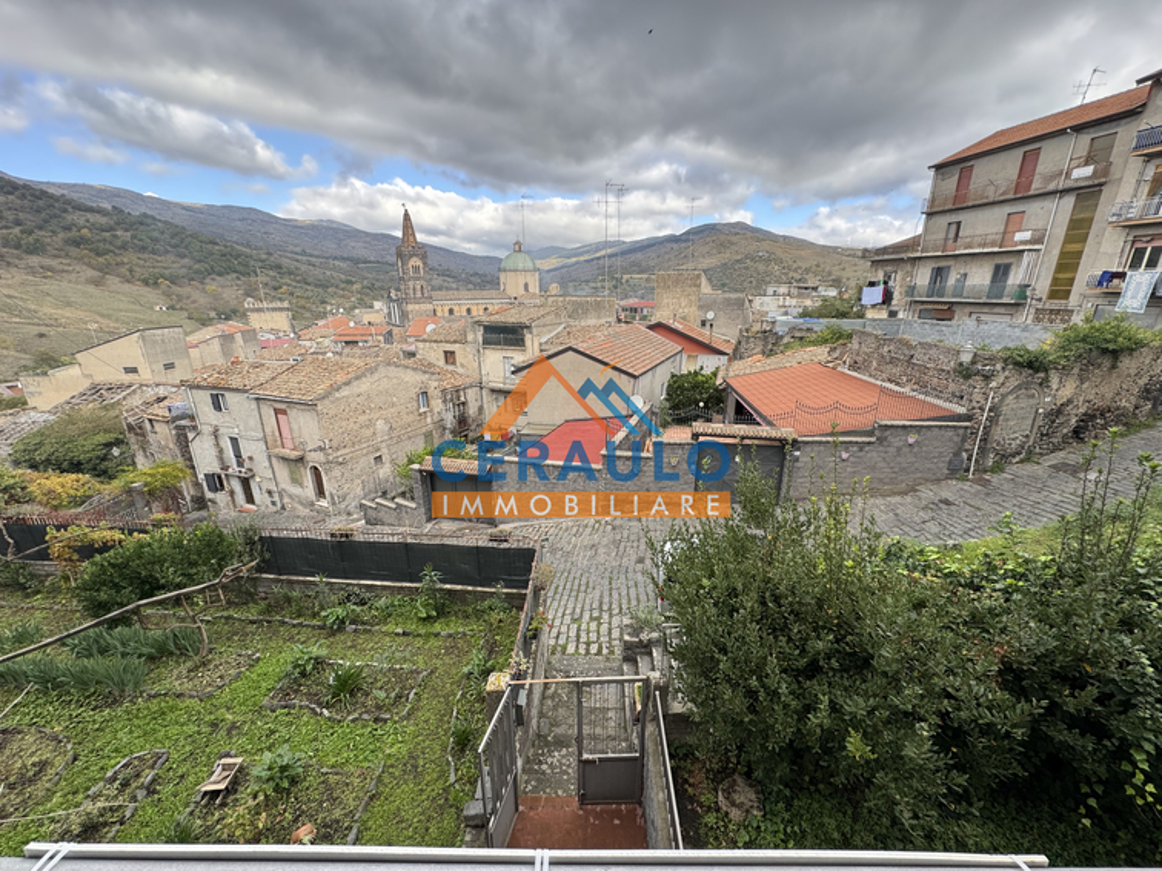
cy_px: 436
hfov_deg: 102.1
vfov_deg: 85.7
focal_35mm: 14
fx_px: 470
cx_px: 581
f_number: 2.2
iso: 40
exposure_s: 1/252
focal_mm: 2.22
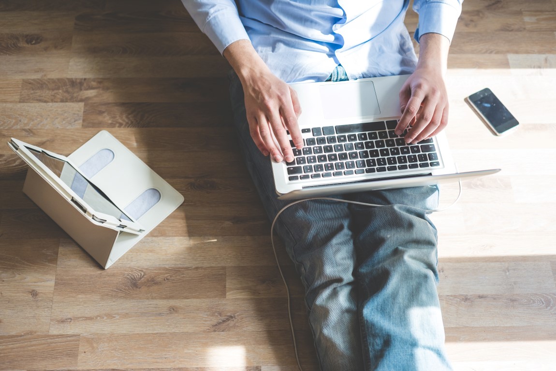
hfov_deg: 39.6
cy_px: 186
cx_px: 278
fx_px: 773
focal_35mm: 50
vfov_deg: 27.0
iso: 640
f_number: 2.8
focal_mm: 50
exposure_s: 1/800
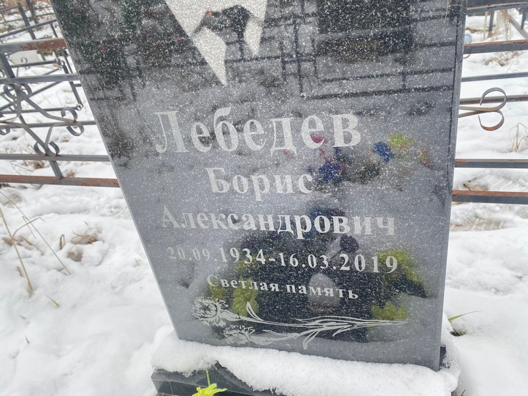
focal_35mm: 26
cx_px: 264
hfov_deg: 67.3
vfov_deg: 53.1
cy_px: 198
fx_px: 397
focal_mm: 4.25
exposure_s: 1/122
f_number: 1.8
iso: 40
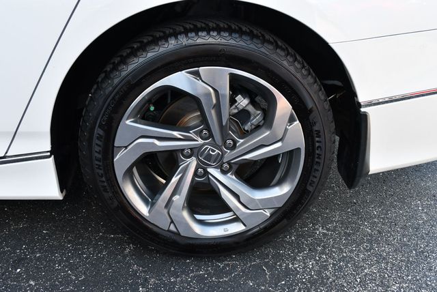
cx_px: 218
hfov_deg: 53.1
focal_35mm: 36
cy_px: 146
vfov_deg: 36.9
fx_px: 437
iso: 400
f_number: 5
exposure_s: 1/250
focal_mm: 18
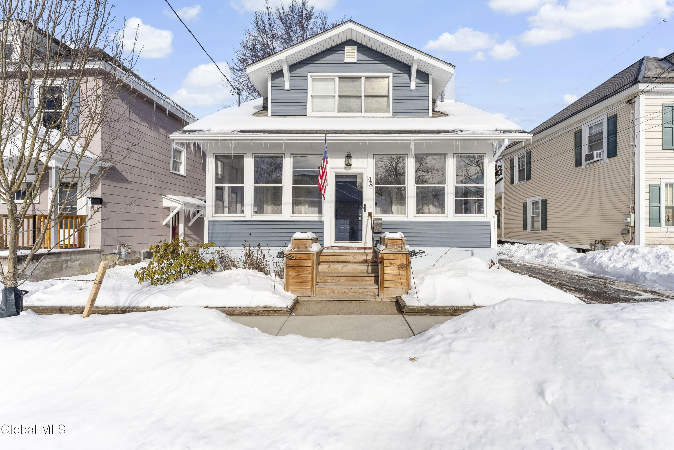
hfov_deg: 100.0
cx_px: 337
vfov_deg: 77.0
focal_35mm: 15
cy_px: 225
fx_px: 283
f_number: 6.3
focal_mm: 15.1
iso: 800
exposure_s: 1/8000
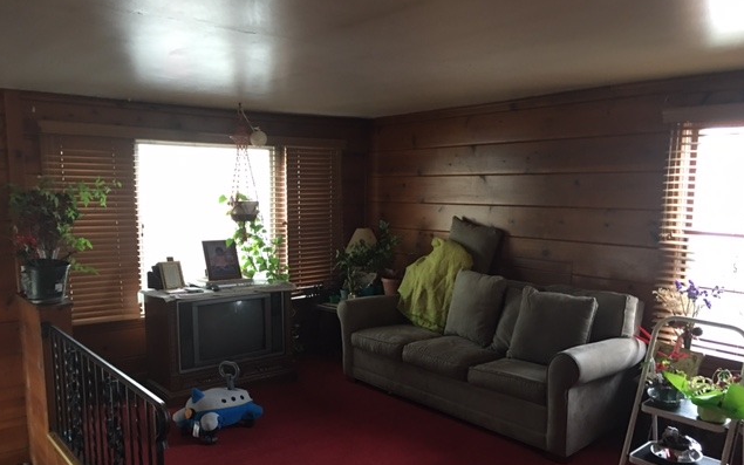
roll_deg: -0.9
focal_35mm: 31
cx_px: 374
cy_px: 269
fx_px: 629
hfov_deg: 61.2
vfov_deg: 40.5
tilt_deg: -8.9
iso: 50
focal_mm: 4.15
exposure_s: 1/4
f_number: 2.2
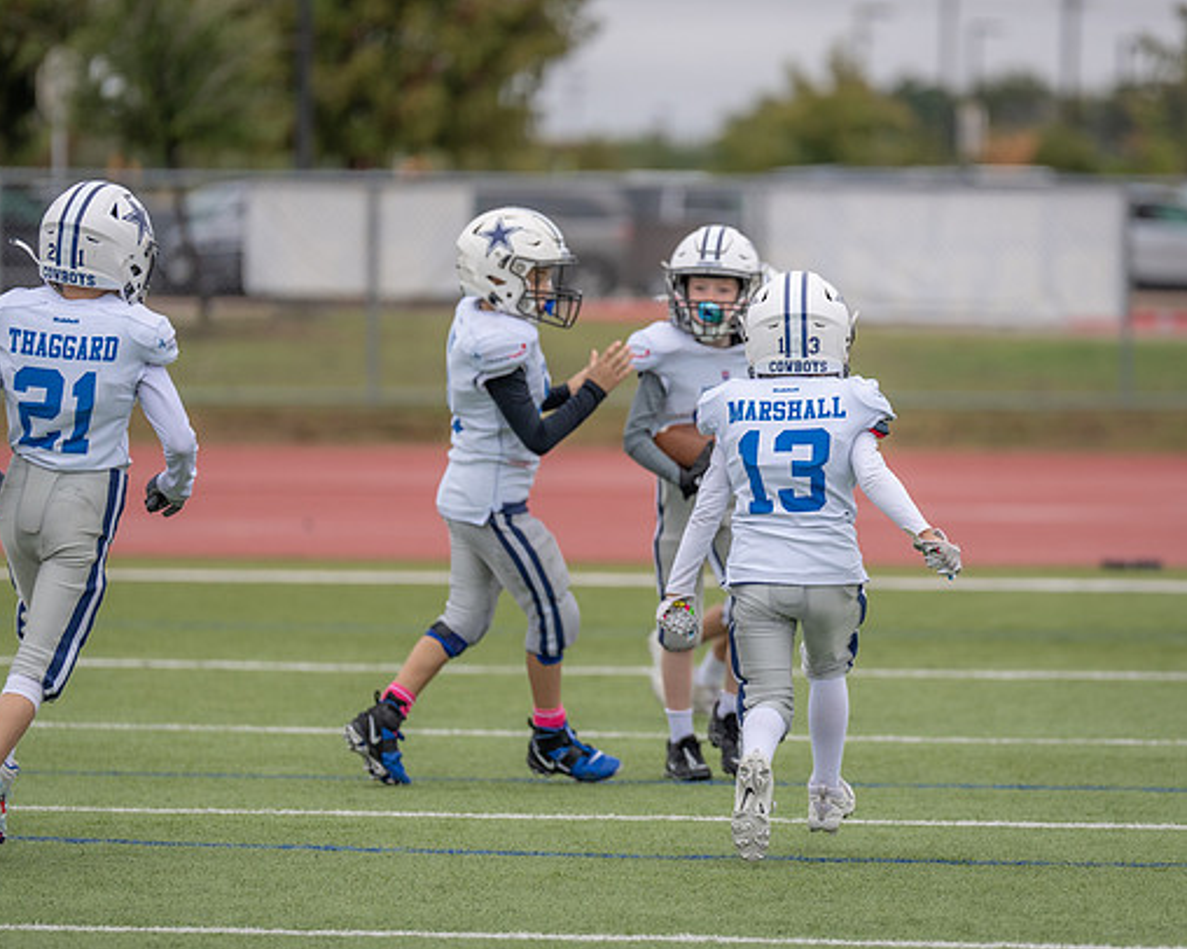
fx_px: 10746
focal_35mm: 306
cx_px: 736
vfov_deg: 5.1
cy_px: 471
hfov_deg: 6.3
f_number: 2.8
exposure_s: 1/1250
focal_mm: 200
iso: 200
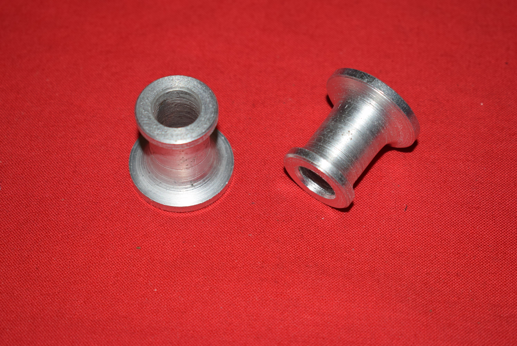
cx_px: 258
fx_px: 1186
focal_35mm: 82
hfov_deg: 24.6
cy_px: 173
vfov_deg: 16.6
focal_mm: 55
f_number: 5.6
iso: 400
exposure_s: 1/200
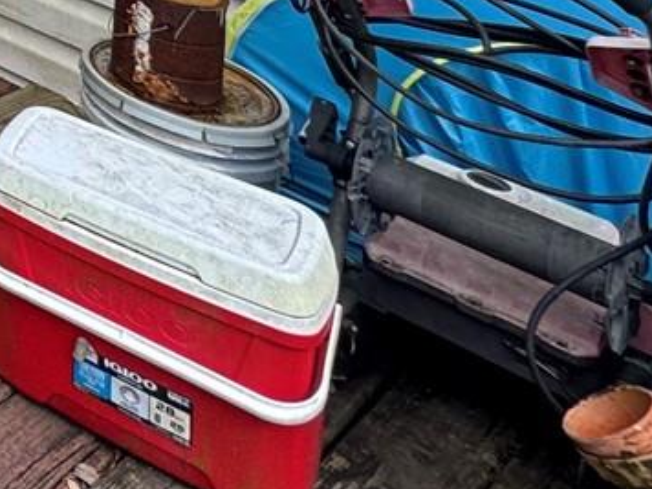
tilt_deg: -1.5
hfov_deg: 17.4
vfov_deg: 16.0
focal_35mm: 63
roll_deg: -1.4
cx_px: -751
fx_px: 1187
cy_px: -573
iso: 40
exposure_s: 1/216
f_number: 2.2
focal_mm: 2.22
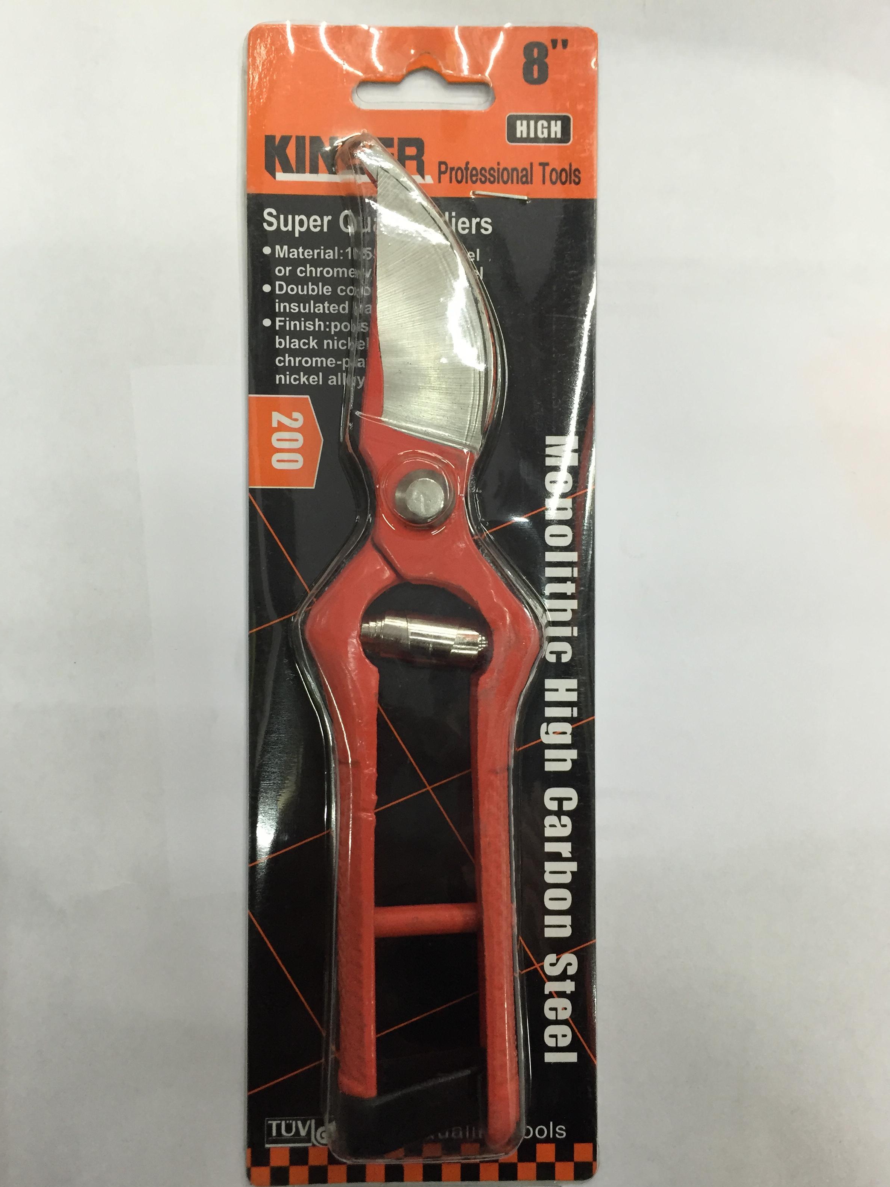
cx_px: 451
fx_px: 1028
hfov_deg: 46.8
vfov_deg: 60.0
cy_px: 613
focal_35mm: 30
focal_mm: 4.15
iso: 100
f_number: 2.2
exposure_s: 1/30
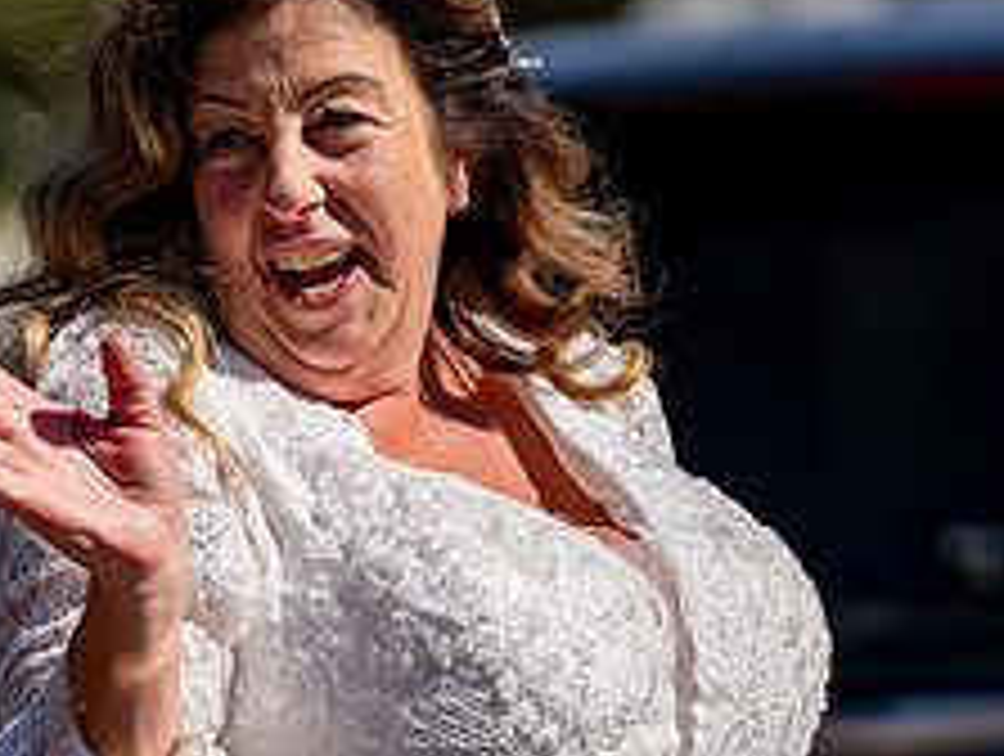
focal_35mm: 599
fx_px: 17401
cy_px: 420
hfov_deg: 3.3
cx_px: 663
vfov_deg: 2.5
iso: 100
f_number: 3.2
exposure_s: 1/2500
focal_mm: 200
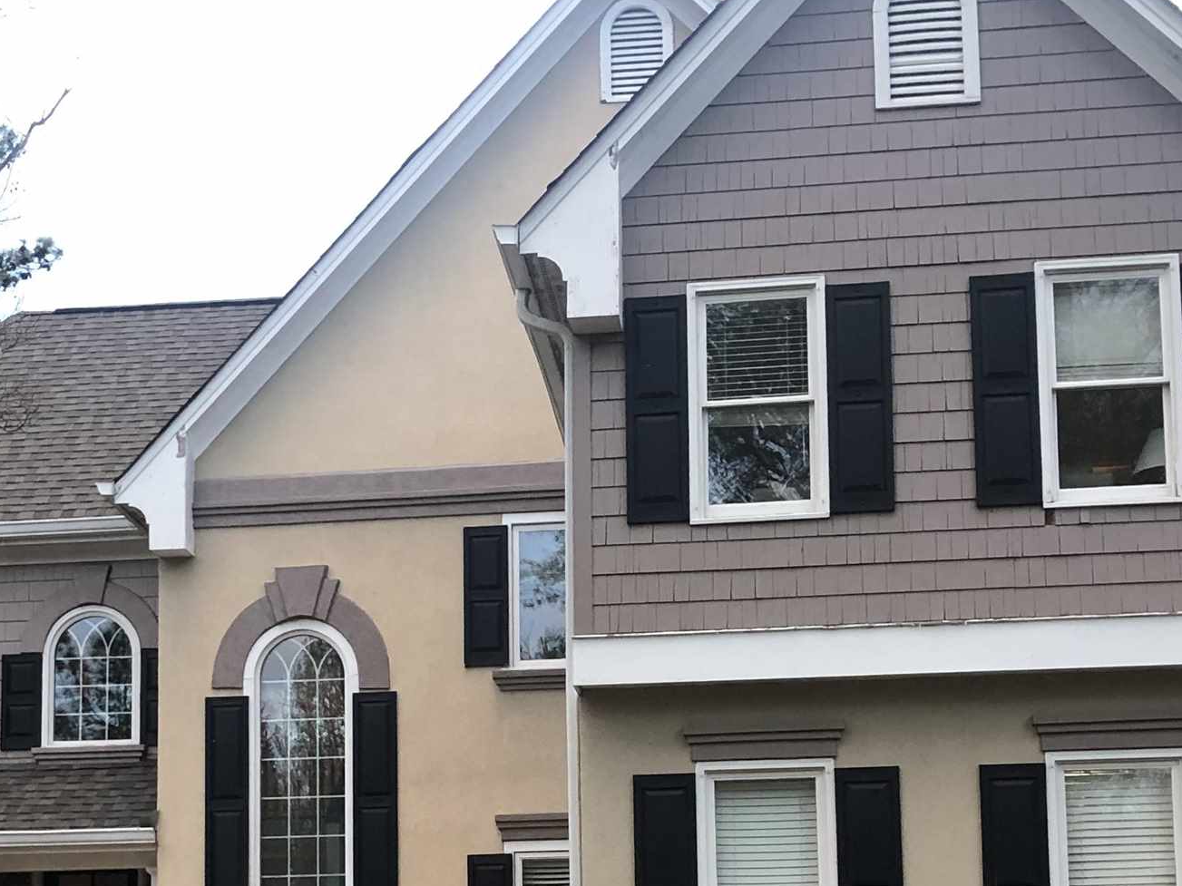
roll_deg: +0.3
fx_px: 2253
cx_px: 445
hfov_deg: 29.3
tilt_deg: +5.8
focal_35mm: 66
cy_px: 833
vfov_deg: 21.6
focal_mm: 3.99
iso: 32
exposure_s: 1/30
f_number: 1.8
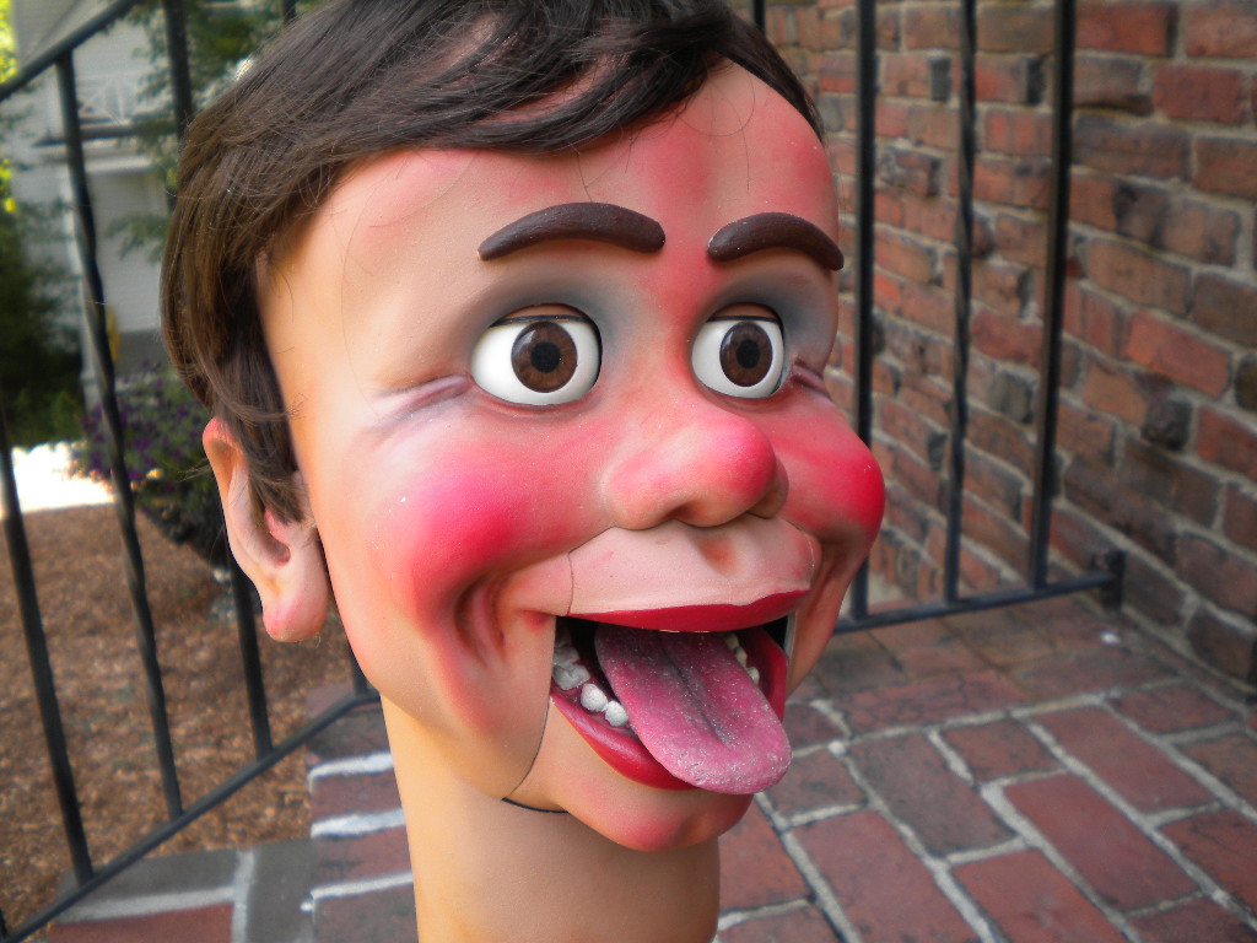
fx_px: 1271
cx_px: 628
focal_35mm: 35
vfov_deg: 40.7
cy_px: 472
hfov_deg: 52.6
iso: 80
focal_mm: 6.3
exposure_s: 1/110
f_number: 3.1
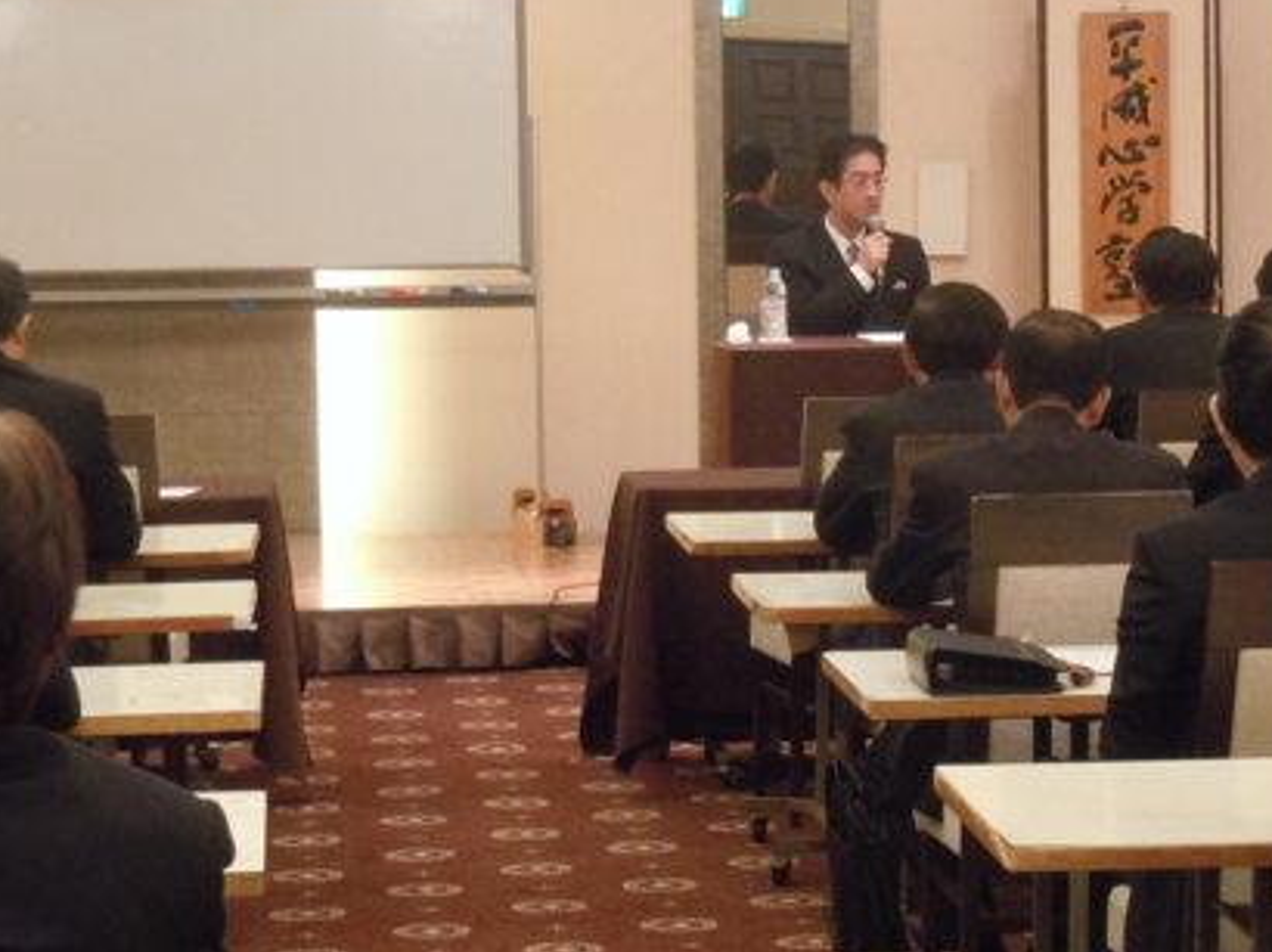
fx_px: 4517
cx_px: 869
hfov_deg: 16.0
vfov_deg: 12.0
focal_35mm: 123
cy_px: 549
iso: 400
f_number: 5
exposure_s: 1/13
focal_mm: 11.2
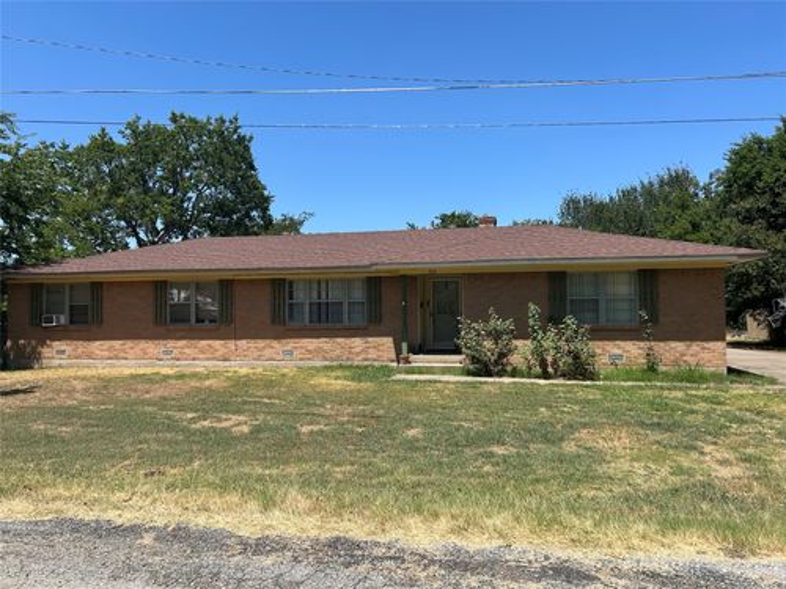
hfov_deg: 67.3
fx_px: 590
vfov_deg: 53.1
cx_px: 393
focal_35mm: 26
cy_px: 294
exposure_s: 1/3571
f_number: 1.5
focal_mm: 5.7
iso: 50
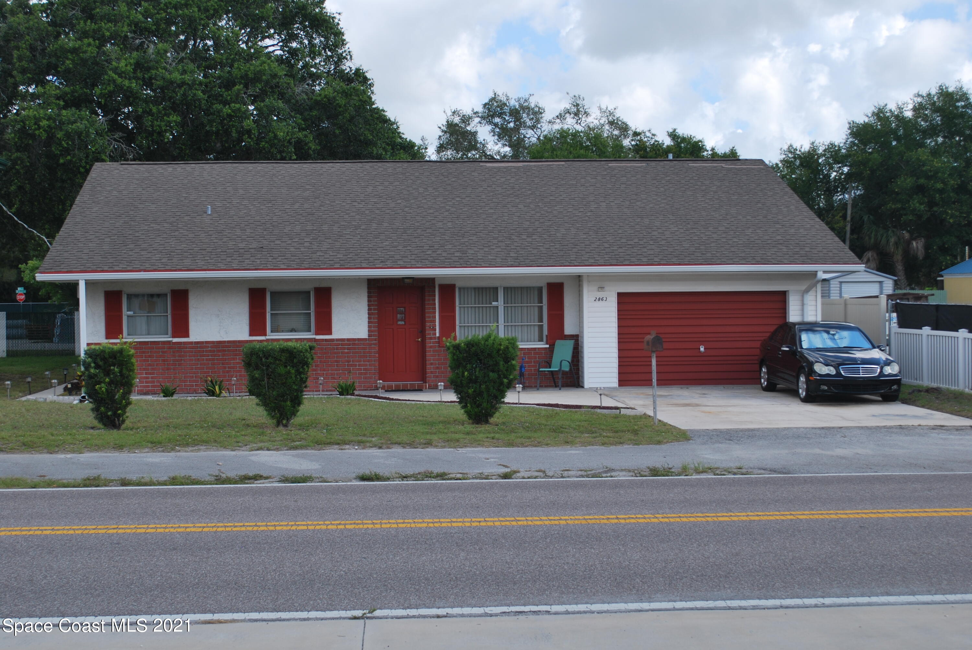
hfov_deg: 36.8
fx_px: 1460
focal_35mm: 54
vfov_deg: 25.1
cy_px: 325
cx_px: 486
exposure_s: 1/200
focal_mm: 36
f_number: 7.1
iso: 100
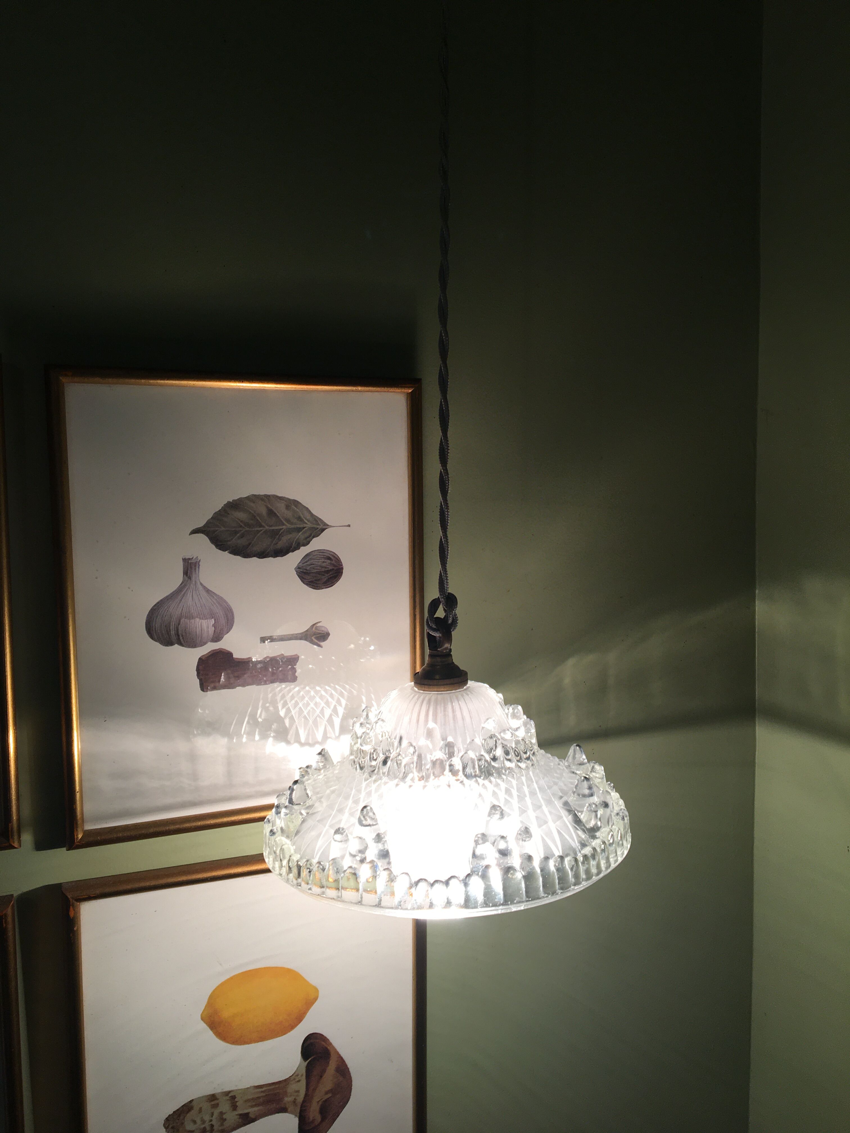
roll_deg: +0.2
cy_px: 566
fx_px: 949
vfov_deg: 61.7
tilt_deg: -3.8
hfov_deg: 48.2
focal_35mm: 29
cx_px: 425
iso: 25
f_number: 2.2
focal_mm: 4.15
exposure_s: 1/50
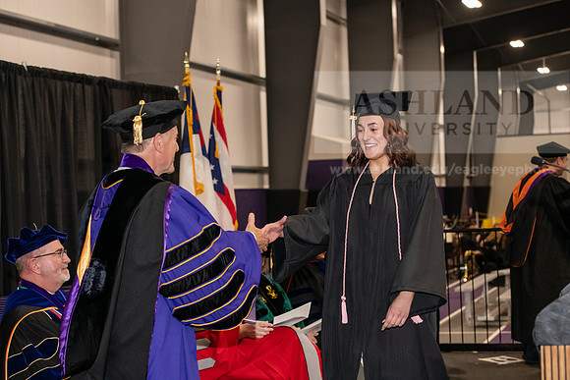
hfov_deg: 28.8
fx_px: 1109
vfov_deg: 19.5
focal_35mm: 70
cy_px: 190
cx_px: 285
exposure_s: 1/200
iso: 2500
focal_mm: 70
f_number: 5
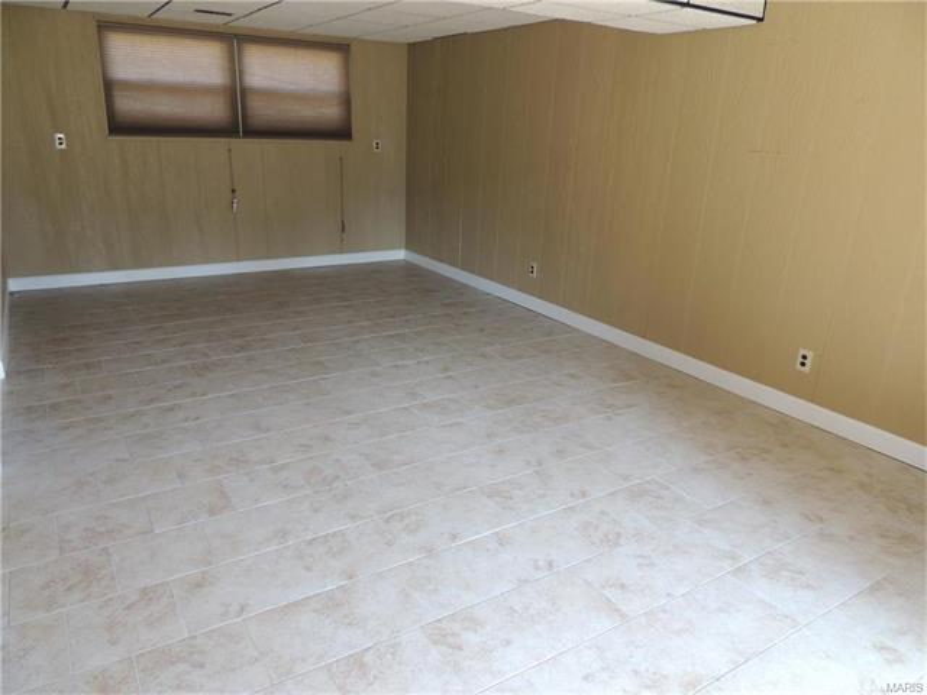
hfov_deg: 71.6
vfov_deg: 56.8
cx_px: 464
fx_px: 643
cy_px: 348
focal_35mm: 24
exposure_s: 1/30
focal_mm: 4.3
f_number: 3
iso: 180
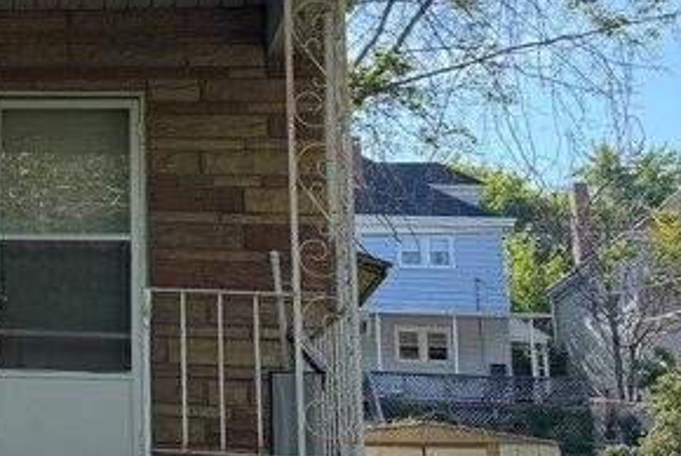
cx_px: -162
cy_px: 99
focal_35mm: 88
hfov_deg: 21.3
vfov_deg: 15.5
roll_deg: -2.7
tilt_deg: +16.6
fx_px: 1666
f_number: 1.78
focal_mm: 6.76
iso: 100
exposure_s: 1/1901
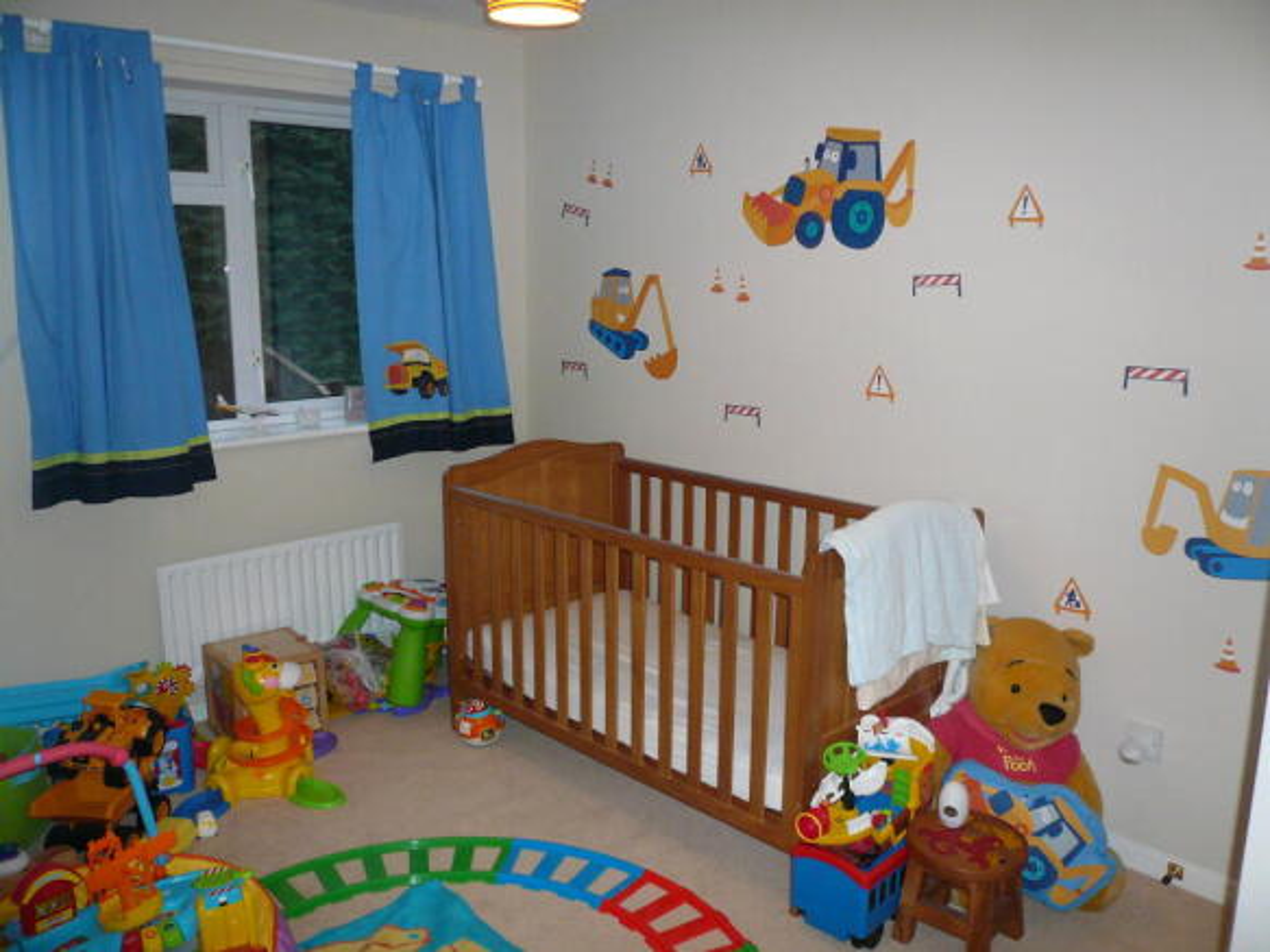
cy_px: 476
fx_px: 1027
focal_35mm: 28
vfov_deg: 49.7
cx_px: 635
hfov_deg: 63.5
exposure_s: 1/30
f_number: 2.8
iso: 200
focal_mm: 4.6
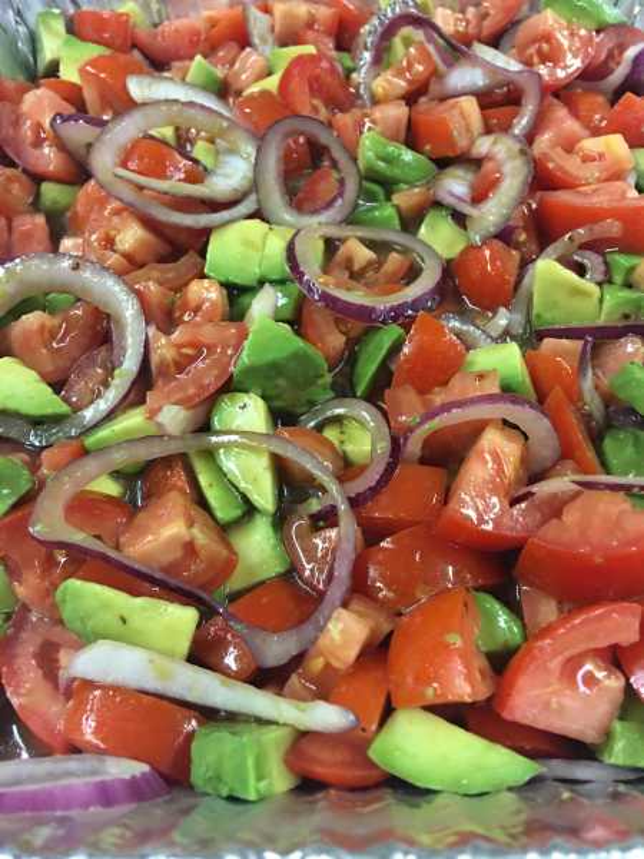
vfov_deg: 61.7
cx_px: 322
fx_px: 719
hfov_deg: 48.2
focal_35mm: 29
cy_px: 430
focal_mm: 4.15
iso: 100
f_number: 2.2
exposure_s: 1/15
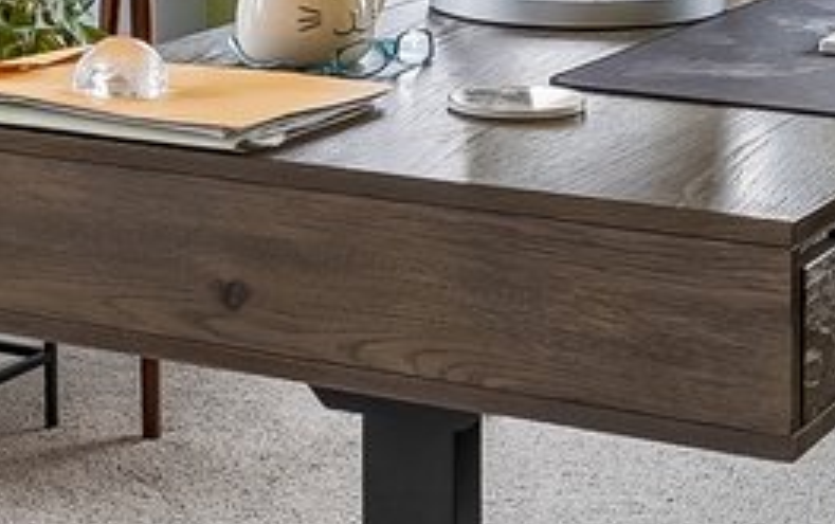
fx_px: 2655
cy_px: -345
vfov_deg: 10.7
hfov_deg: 17.8
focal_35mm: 117
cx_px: 295
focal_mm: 14.7
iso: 500
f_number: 6.3
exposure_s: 1/50
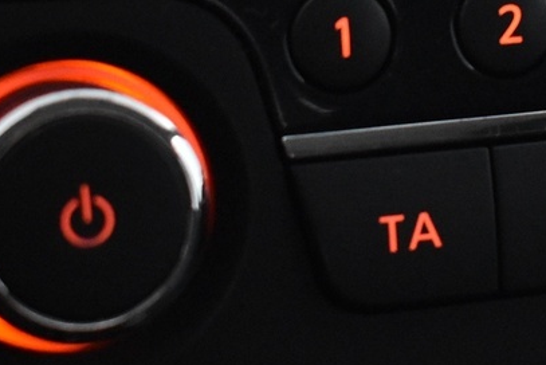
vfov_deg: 7.6
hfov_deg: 11.3
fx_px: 2717
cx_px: 618
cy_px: -115
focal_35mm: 179
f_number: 4.2
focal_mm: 30
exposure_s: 1/50
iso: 3200
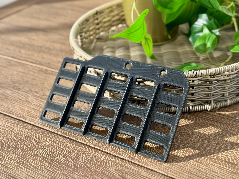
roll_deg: +4.9
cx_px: 120
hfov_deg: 39.7
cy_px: 90
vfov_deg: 30.3
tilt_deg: -32.5
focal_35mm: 48
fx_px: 331
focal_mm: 6.76
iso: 64
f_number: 1.78
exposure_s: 1/457
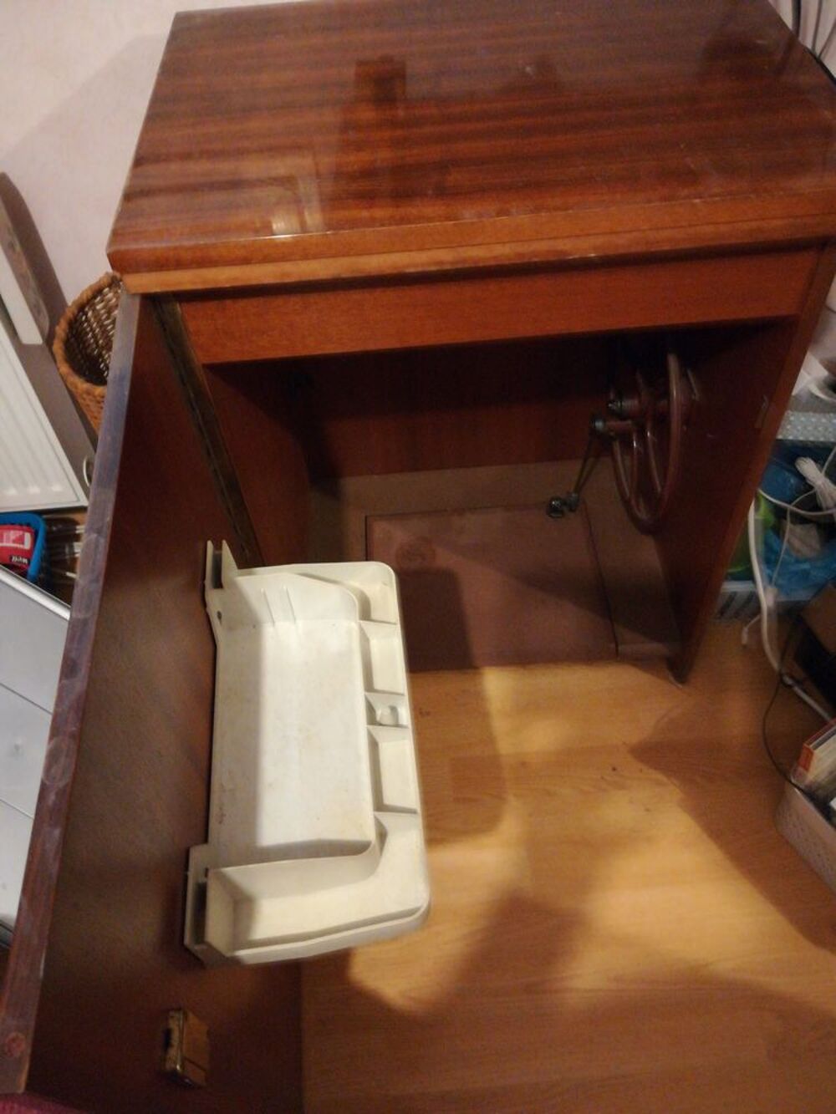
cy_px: 557
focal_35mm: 26
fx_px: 837
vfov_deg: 67.3
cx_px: 418
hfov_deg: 53.1
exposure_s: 1/14.3
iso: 1000
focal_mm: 3.83
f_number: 2.2
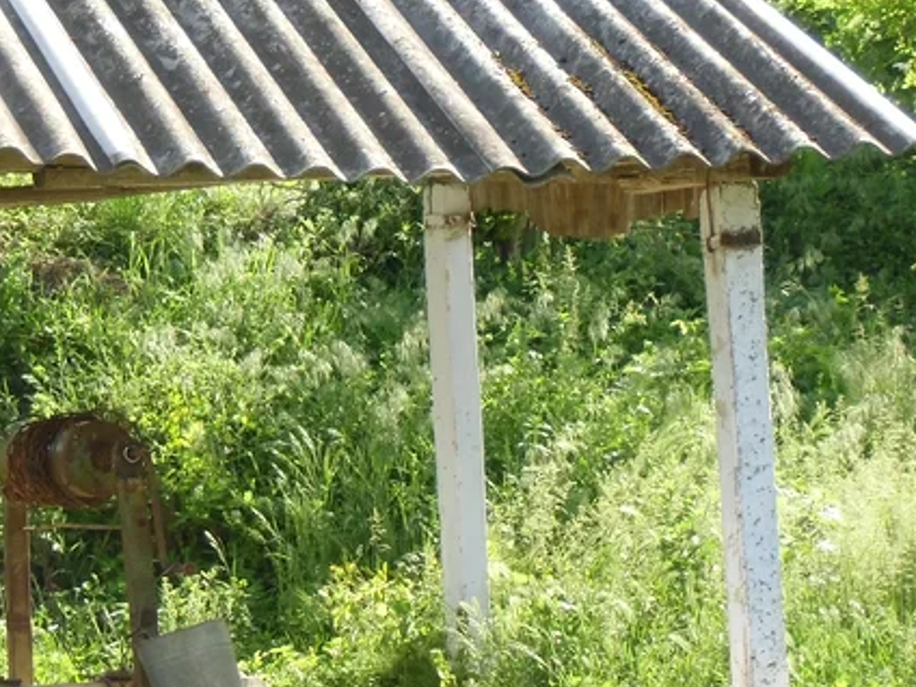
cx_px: 82
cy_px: 501
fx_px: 4948
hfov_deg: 10.5
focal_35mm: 187
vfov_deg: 7.9
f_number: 5.2
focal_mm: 17.45
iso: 64
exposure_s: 1/80
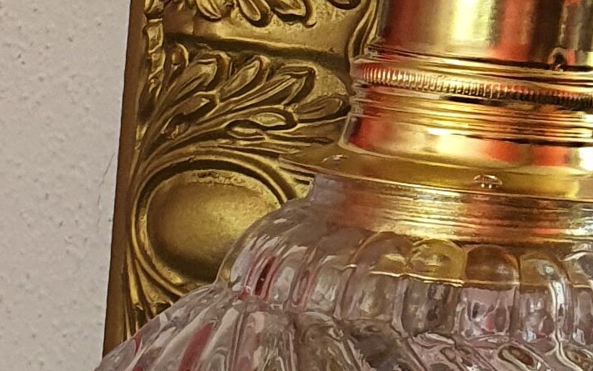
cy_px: -258
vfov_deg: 8.2
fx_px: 2521
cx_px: 1031
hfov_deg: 12.4
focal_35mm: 156
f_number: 2.4
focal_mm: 4.3
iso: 125
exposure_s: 1/100
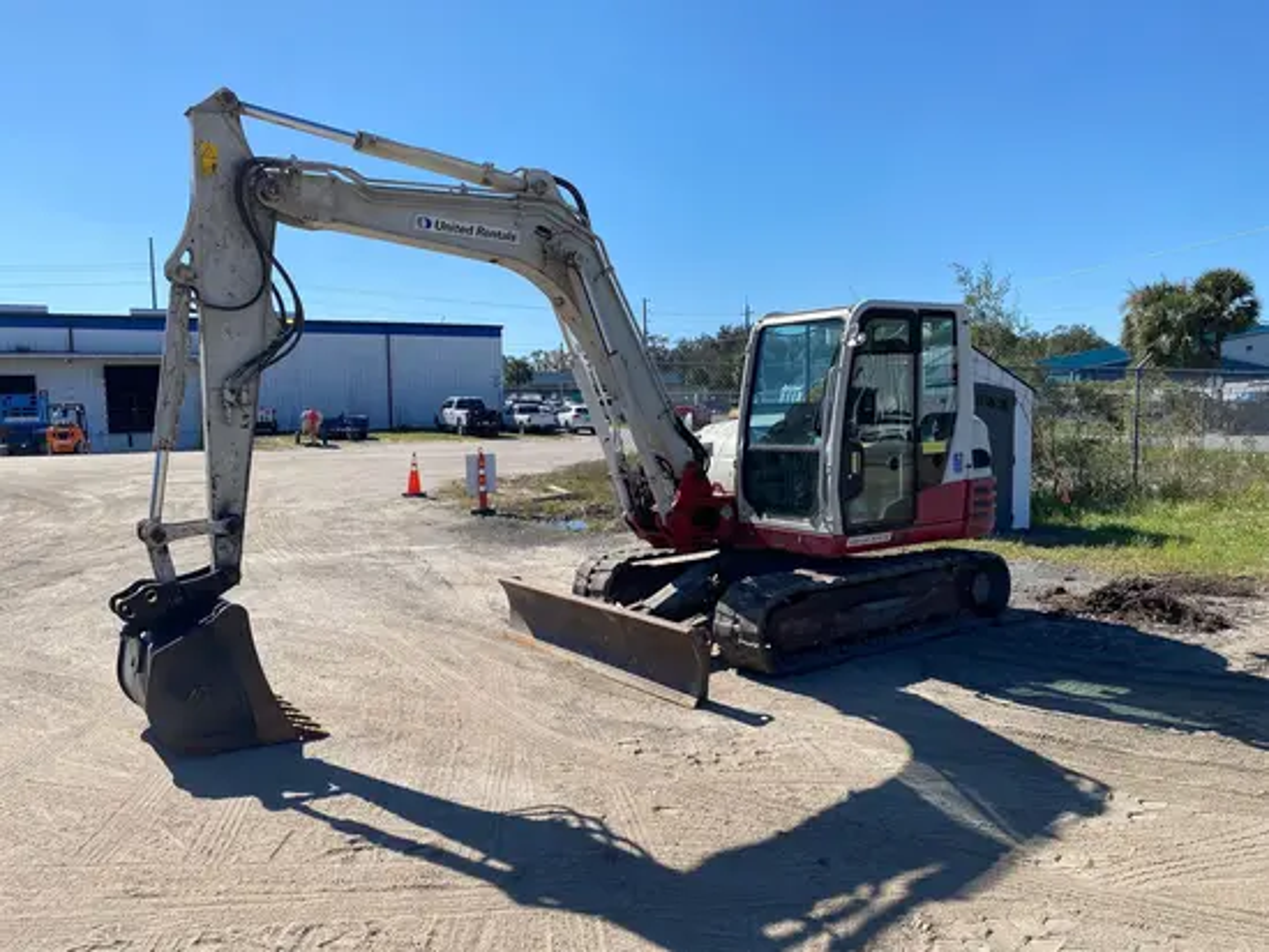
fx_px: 954
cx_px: 634
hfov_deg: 67.3
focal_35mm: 26
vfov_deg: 53.1
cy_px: 476
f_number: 1.8
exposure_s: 1/3125
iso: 32
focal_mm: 4.25
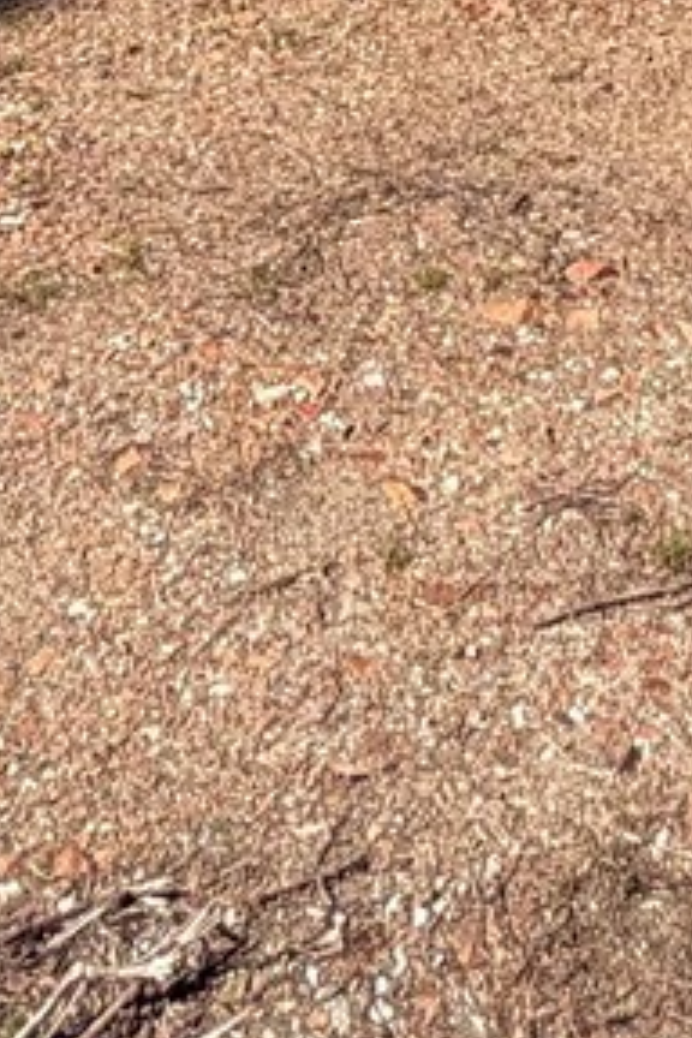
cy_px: -984
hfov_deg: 16.7
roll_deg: +0.4
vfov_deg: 18.0
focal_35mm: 81
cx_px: 559
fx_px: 2335
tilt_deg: -0.3
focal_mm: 2.22
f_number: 2.2
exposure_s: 1/770
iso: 25
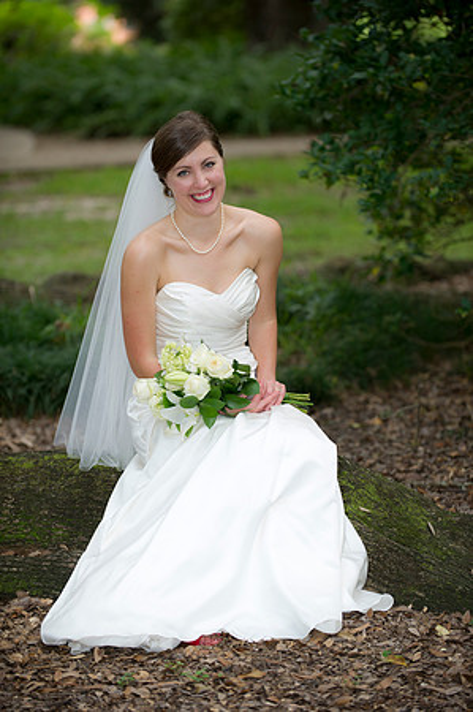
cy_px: 356
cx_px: 236
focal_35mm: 130
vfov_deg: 15.8
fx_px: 2568
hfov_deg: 10.5
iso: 400
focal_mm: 130
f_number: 2.8
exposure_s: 1/200
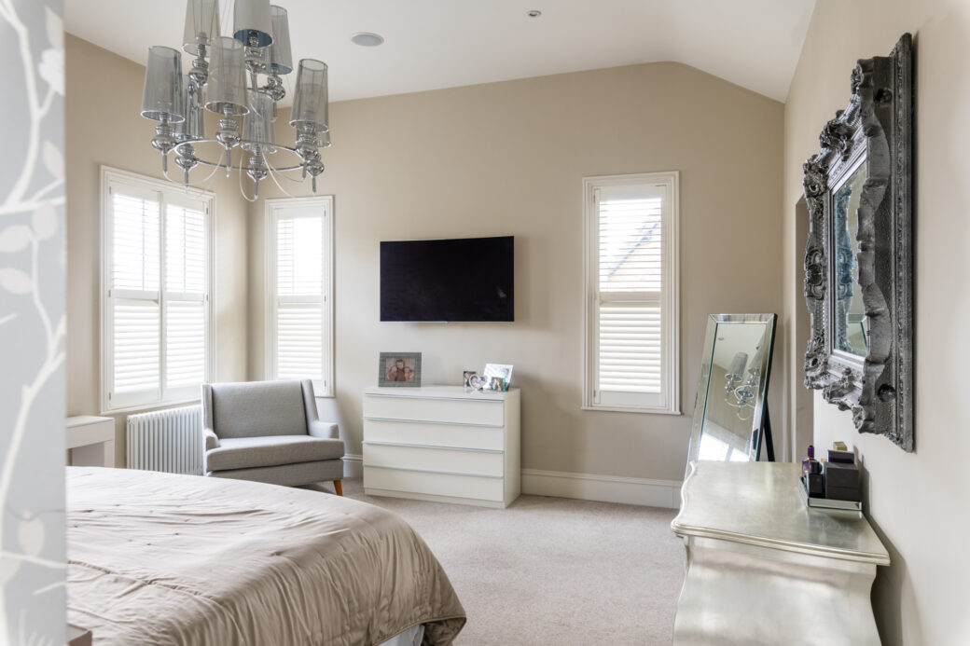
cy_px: 323
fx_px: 647
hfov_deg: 73.8
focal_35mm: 24
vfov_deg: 53.1
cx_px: 485
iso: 200
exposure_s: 1/3
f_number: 8
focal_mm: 24
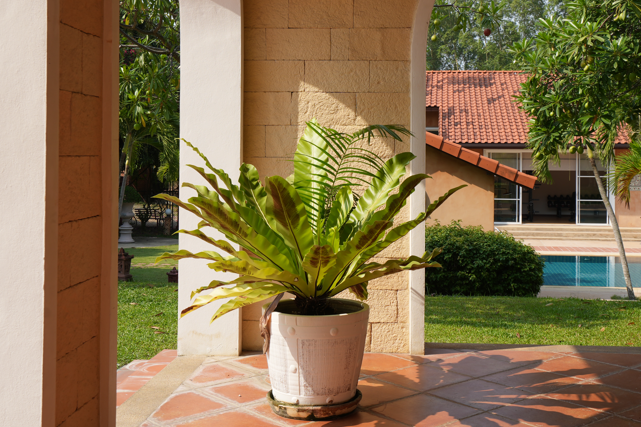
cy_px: 148
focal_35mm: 49
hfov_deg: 40.2
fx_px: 872
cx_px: 369
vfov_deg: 27.4
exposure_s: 1/200
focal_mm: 32
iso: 100
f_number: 8
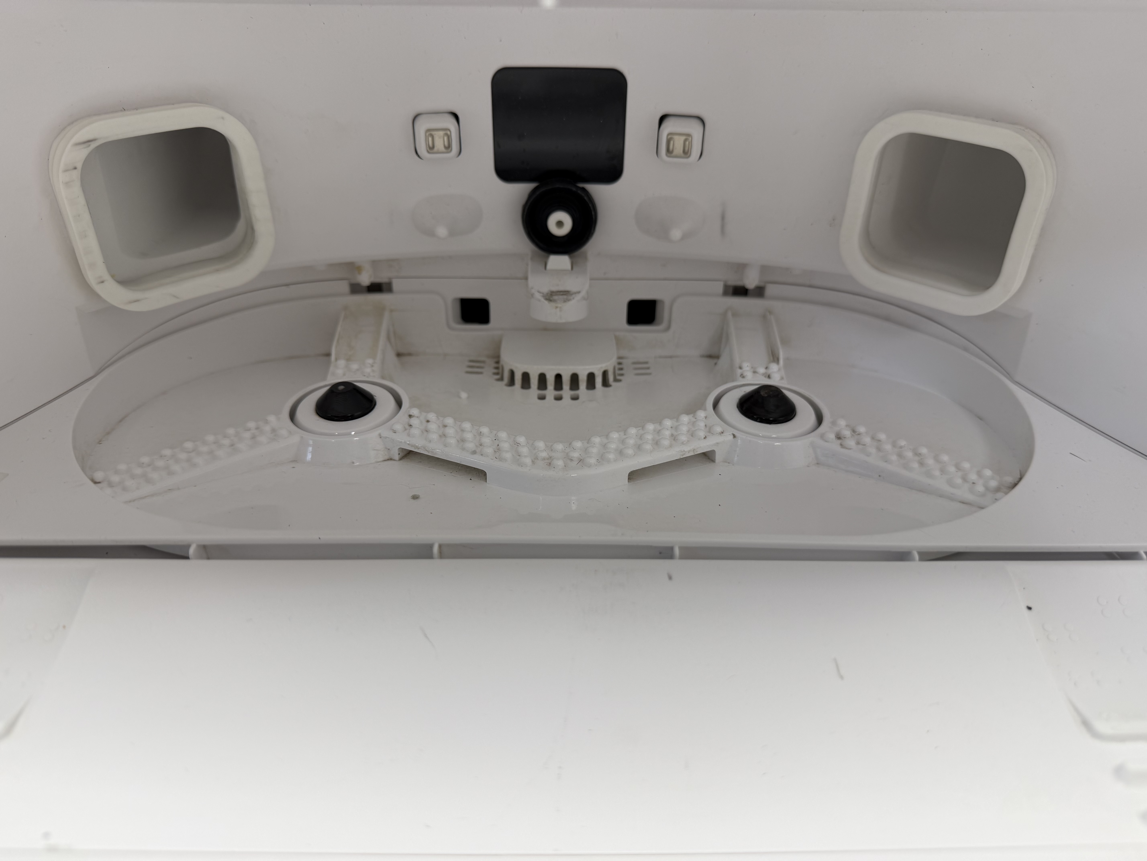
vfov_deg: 56.8
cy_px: 430
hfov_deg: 71.6
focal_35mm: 24
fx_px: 795
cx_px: 574
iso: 64
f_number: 1.78
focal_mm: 6.76
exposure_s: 1/163
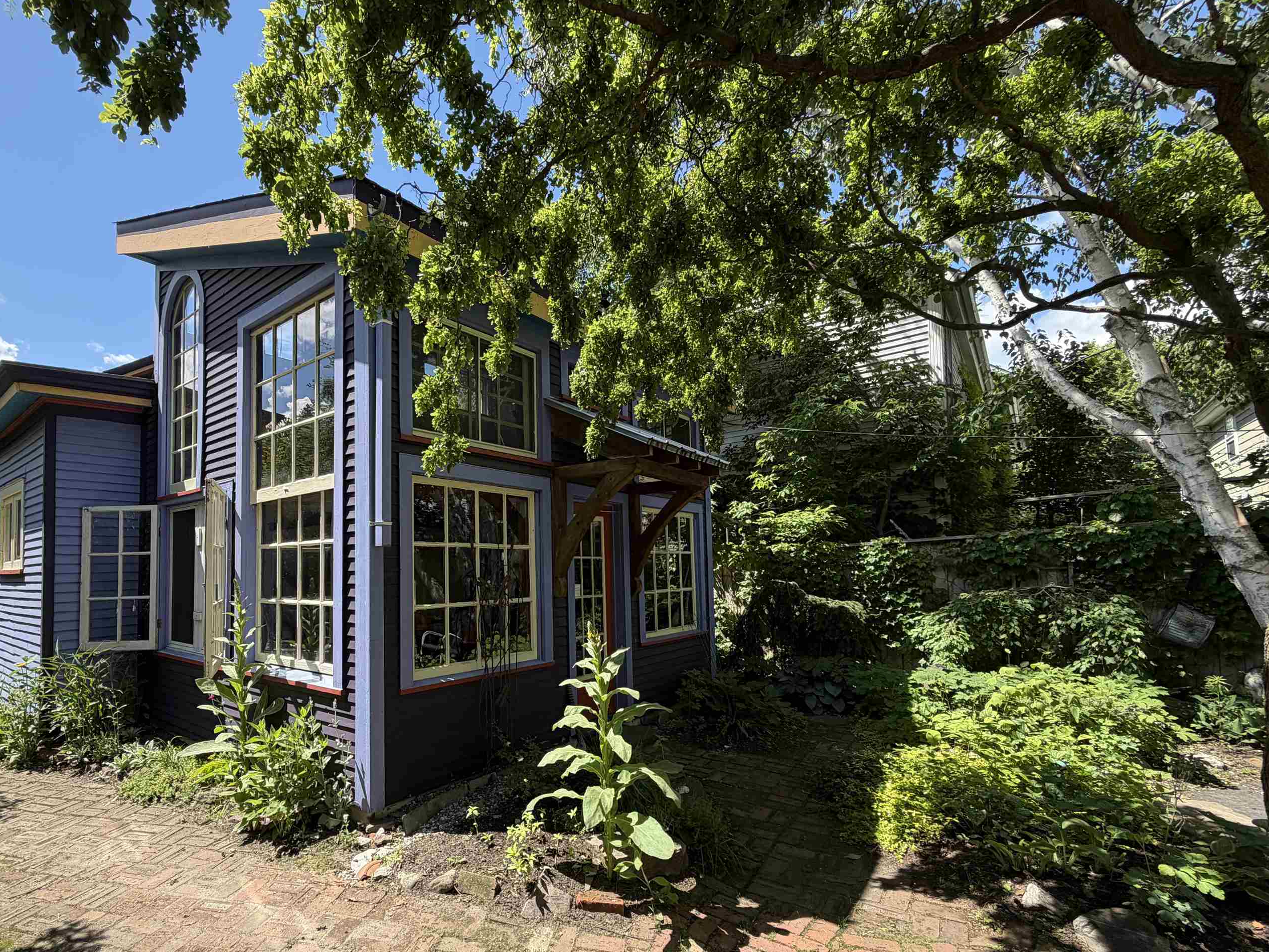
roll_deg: +1.7
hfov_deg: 90.1
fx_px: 623
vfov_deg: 74.3
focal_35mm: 17
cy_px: 542
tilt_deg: +2.8
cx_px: 519
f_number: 2.2
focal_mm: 2.22
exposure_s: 1/651
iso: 40
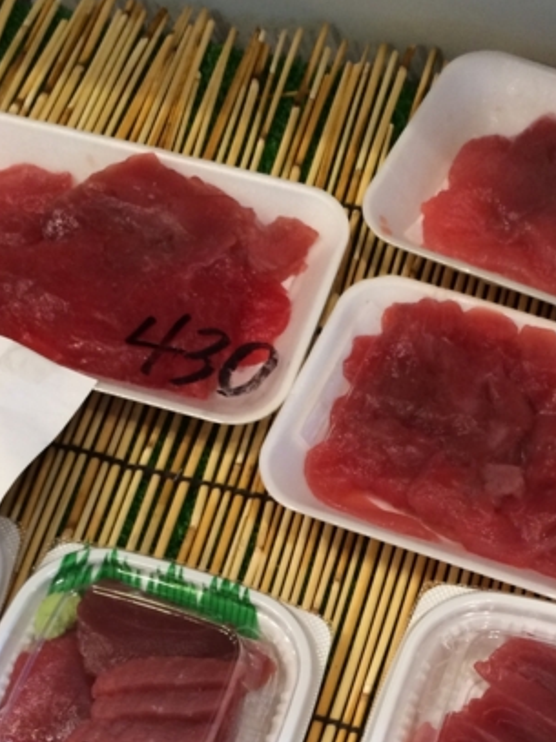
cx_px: 396
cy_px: 638
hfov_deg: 24.6
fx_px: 1264
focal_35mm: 59
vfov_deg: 31.5
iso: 64
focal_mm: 4.12
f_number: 2.2
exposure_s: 1/30
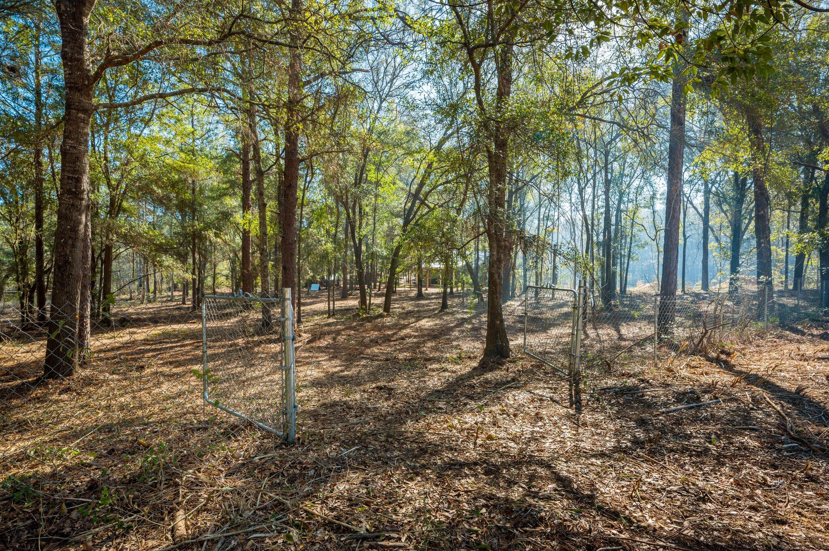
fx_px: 414
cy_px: 276
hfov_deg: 90.0
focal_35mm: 18
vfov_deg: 67.3
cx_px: 414
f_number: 9
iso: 100
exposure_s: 1/50
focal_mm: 18
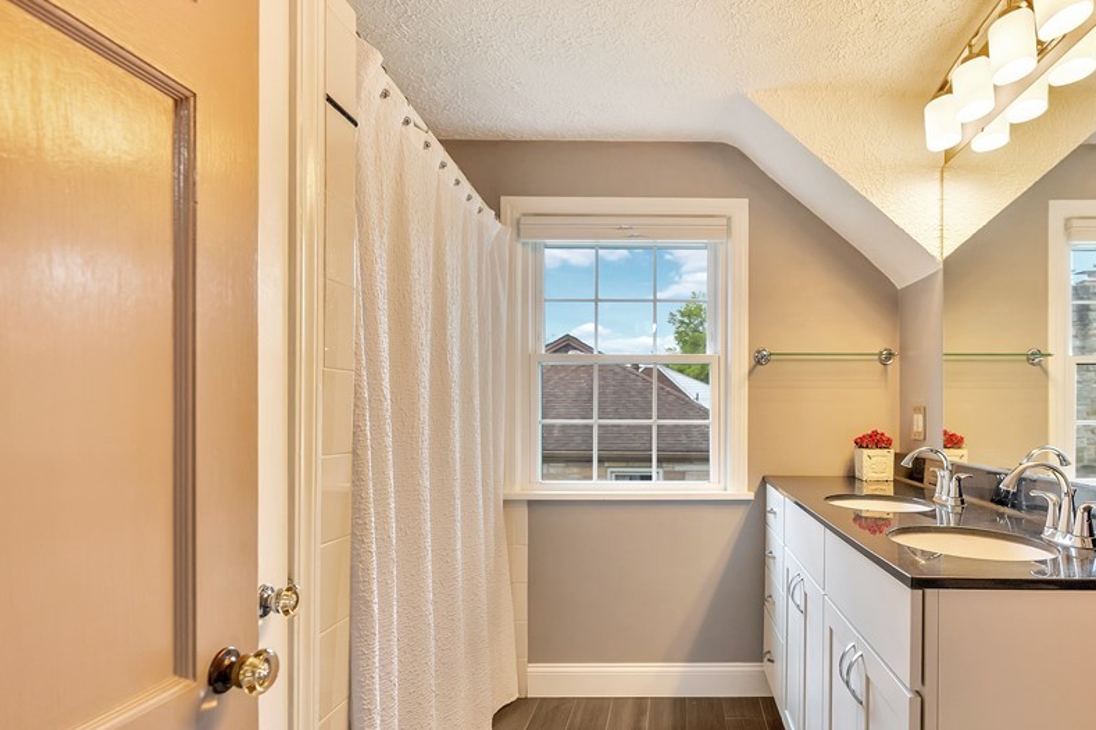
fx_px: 670
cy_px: 414
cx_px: 679
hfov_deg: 77.3
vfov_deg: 57.0
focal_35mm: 22
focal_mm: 16
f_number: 4
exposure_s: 1/50
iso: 400
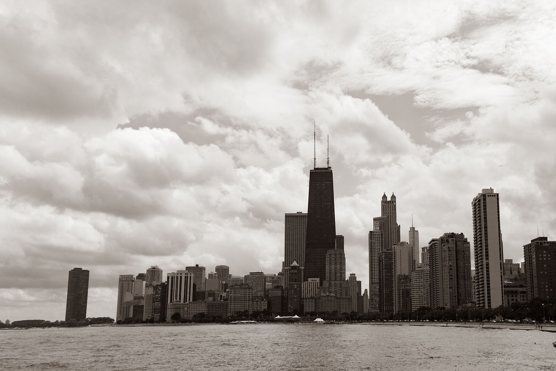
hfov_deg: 46.9
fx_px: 633
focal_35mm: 41
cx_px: 356
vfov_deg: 32.6
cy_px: 209
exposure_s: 1/500
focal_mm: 18
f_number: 11
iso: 200
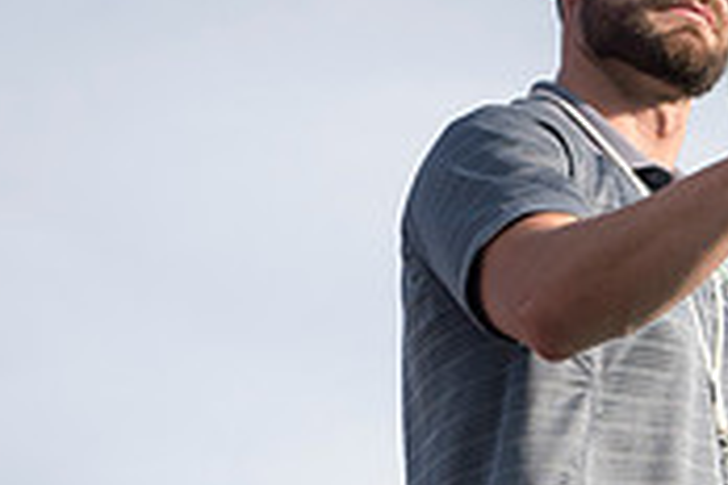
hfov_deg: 8.6
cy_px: 40
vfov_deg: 5.9
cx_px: 1046
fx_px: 4732
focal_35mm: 234
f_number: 5.6
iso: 800
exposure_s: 1/4000
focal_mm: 70
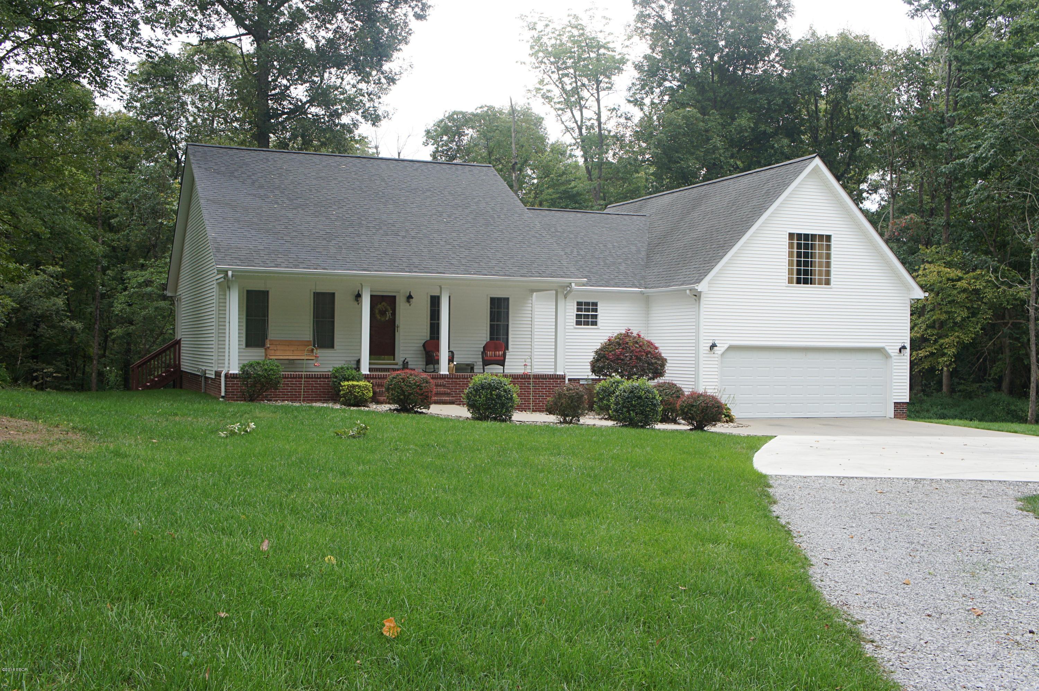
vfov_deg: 34.2
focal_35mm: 39
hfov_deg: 49.6
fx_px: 1125
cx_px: 520
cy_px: 346
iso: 200
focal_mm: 26
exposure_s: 1/100
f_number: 6.3
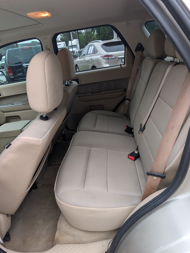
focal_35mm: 24
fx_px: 175
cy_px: 126
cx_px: 95
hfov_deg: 56.9
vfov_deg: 71.5
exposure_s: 1/57.1
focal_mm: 6.9
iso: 18
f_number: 1.68
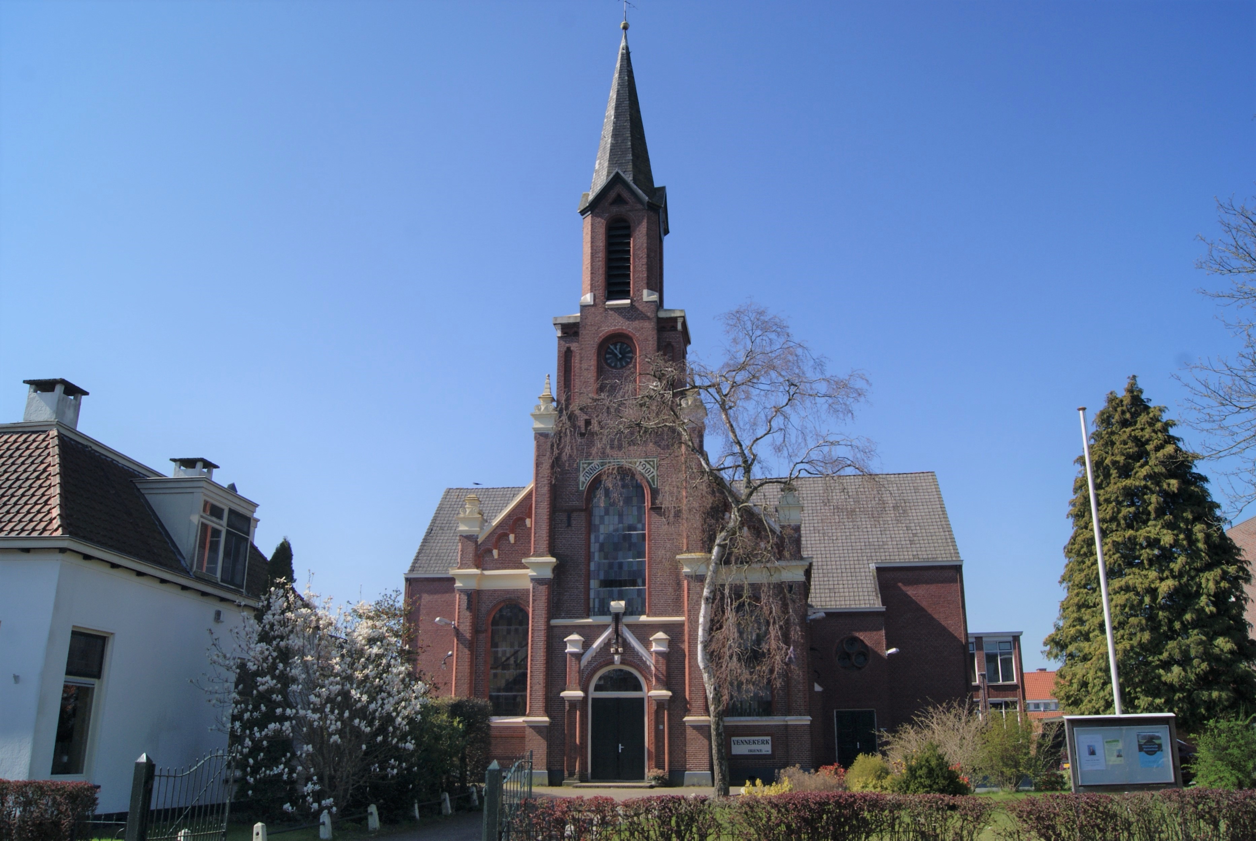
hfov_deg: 67.3
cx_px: 628
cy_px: 420
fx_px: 943
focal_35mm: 27
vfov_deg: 48.0
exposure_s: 1/200
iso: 100
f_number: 10
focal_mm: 18
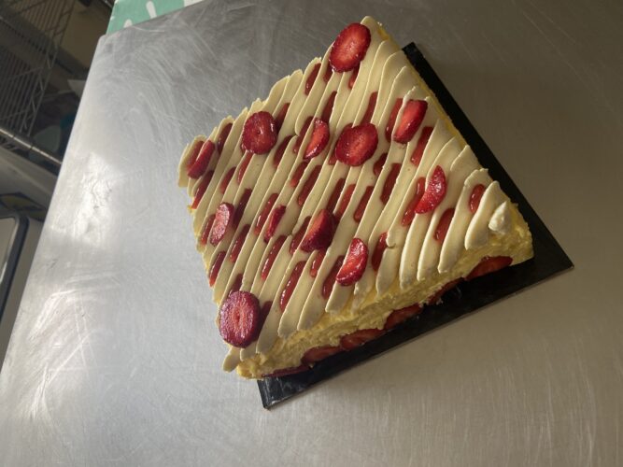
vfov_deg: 53.0
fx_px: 468
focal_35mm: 26
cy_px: 234
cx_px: 312
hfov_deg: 67.3
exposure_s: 1/122
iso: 50
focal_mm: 4.25
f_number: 1.8
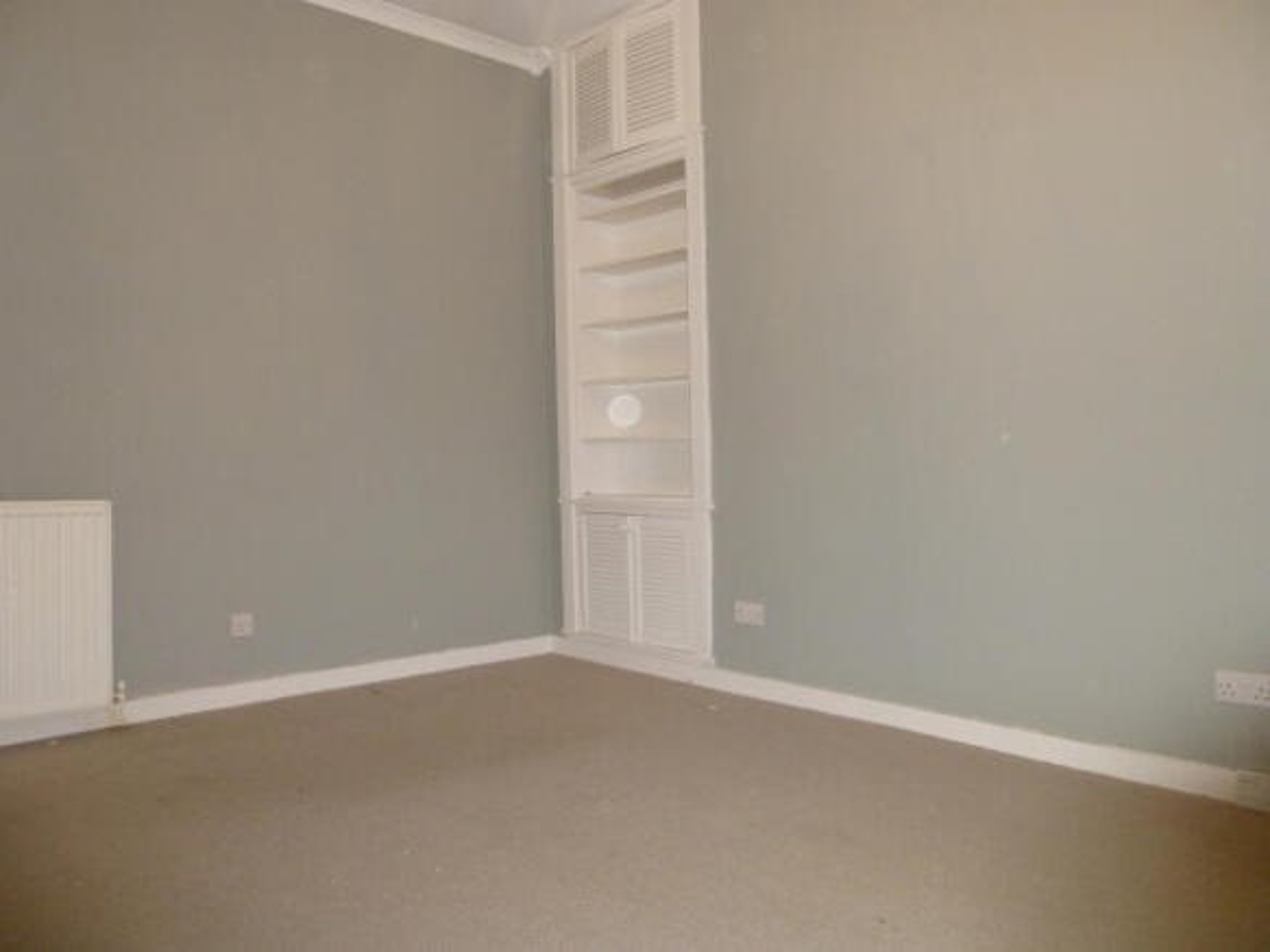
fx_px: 917
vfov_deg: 54.9
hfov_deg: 69.4
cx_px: 635
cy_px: 476
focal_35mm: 25
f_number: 3.1
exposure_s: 1/60
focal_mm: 4.5
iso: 320
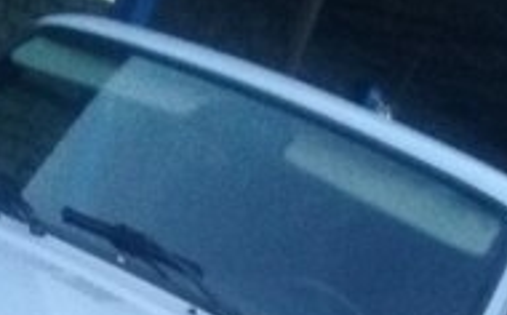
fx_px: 1186
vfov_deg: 13.1
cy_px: 633
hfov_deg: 24.1
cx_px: 205
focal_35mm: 86
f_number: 2.2
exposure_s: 1/17
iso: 320
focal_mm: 3.3
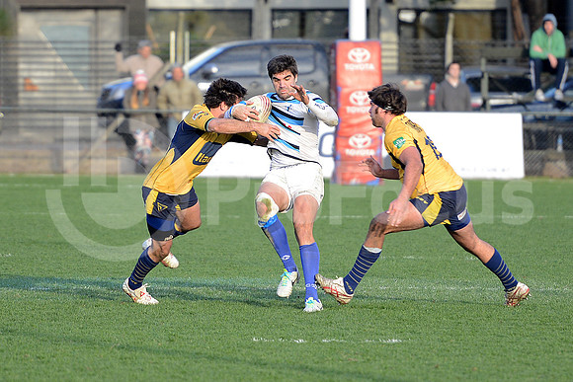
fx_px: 3104
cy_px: 191
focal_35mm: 195
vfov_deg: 7.0
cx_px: 286
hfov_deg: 10.5
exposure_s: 1/500
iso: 400
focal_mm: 195
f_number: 2.8
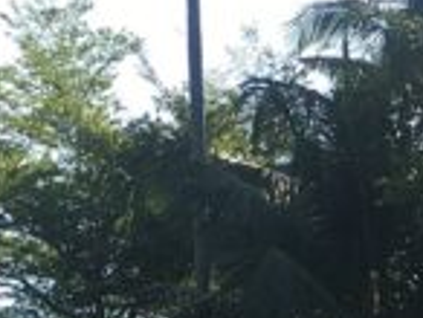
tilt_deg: -1.9
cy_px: 864
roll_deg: -1.2
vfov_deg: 6.8
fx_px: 2485
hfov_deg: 9.7
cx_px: 382
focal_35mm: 203
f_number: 2.2
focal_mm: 4.15
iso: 25
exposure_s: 1/801
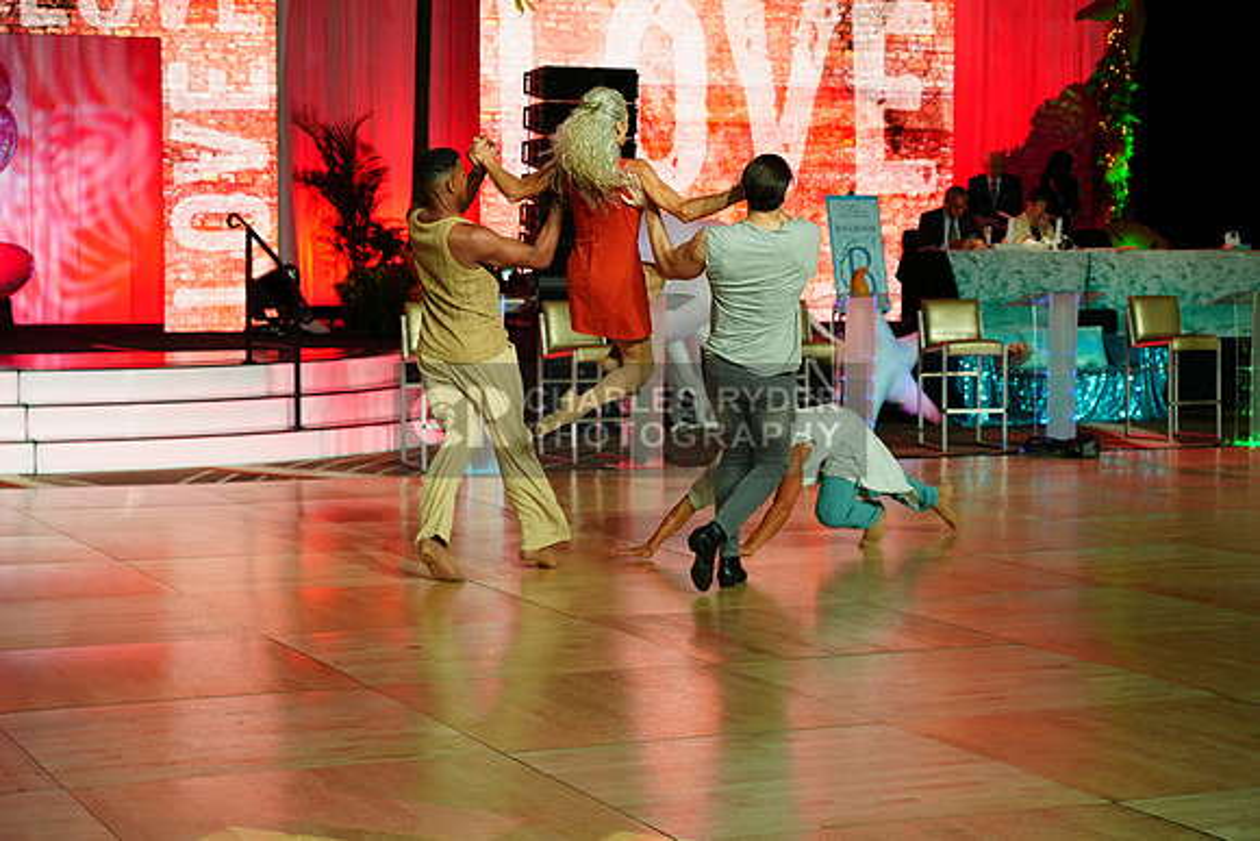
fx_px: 2485
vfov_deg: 19.2
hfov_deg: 28.4
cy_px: 420
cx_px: 630
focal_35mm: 71
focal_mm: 71
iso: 2000
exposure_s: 1/400
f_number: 4
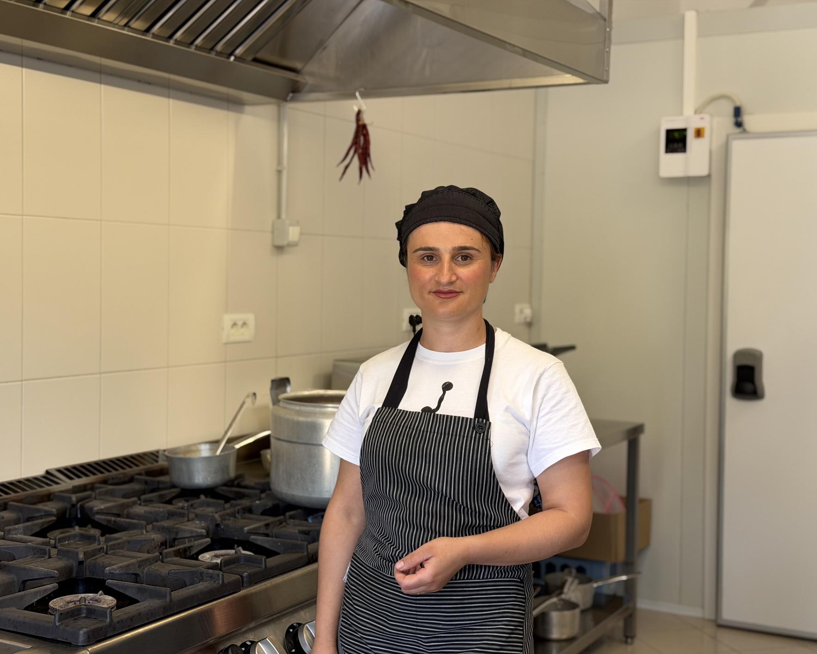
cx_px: 444
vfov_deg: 29.7
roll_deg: -0.8
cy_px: 333
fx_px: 1233
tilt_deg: -3.1
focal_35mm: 51
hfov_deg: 36.6
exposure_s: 1/106
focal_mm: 6.76
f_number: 1.78
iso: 100
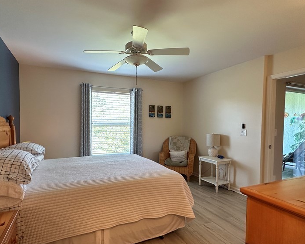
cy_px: 129
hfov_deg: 80.0
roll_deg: -0.9
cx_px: 134
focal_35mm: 20
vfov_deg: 68.0
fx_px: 181
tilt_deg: -2.5
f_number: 2.2
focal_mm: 2.22
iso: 200
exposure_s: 1/120
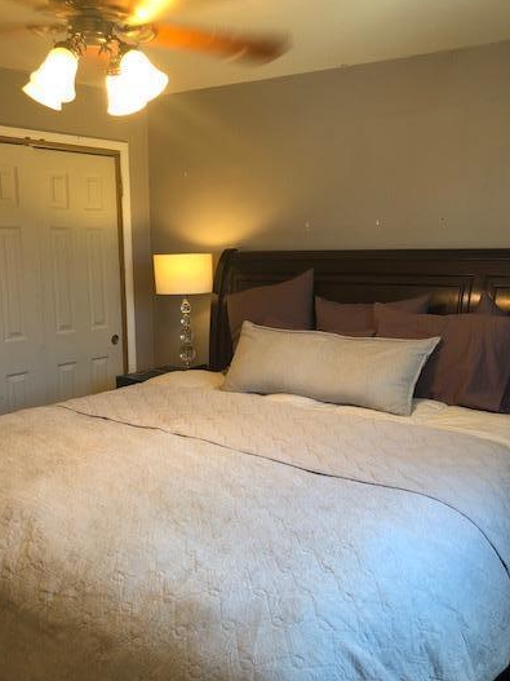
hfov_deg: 41.7
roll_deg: +0.2
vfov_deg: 54.0
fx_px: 668
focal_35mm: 34
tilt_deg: -8.9
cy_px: 353
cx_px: 231
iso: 32
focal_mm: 3.99
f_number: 1.8
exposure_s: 1/24
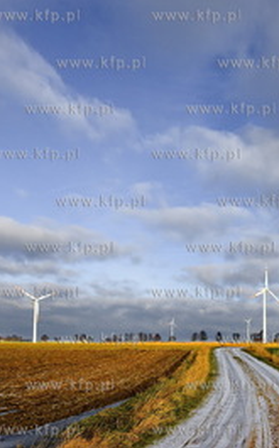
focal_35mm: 37
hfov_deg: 30.1
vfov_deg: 52.8
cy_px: 224
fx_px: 451
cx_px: 321
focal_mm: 24
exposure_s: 1/1600
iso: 500
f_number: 9
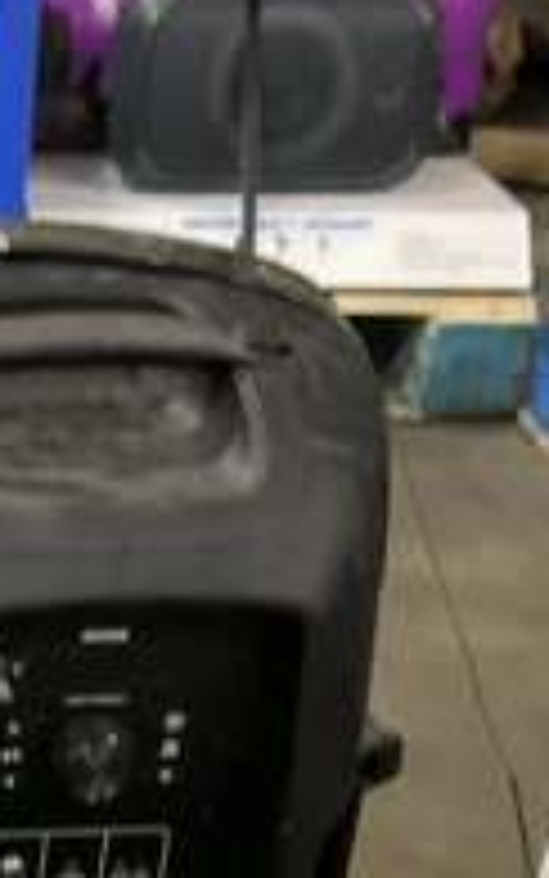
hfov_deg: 10.5
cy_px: 1245
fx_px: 2823
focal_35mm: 118
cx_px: -423
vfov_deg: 16.4
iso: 200
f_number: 1.8
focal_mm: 3
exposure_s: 1/40
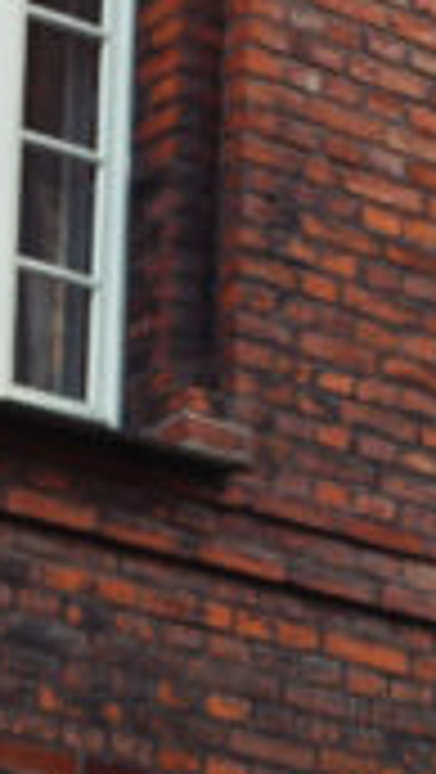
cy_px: 1480
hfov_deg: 5.5
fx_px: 4472
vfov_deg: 9.3
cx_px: 656
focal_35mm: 218
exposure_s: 1/100
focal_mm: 35
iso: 180
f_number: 3.2
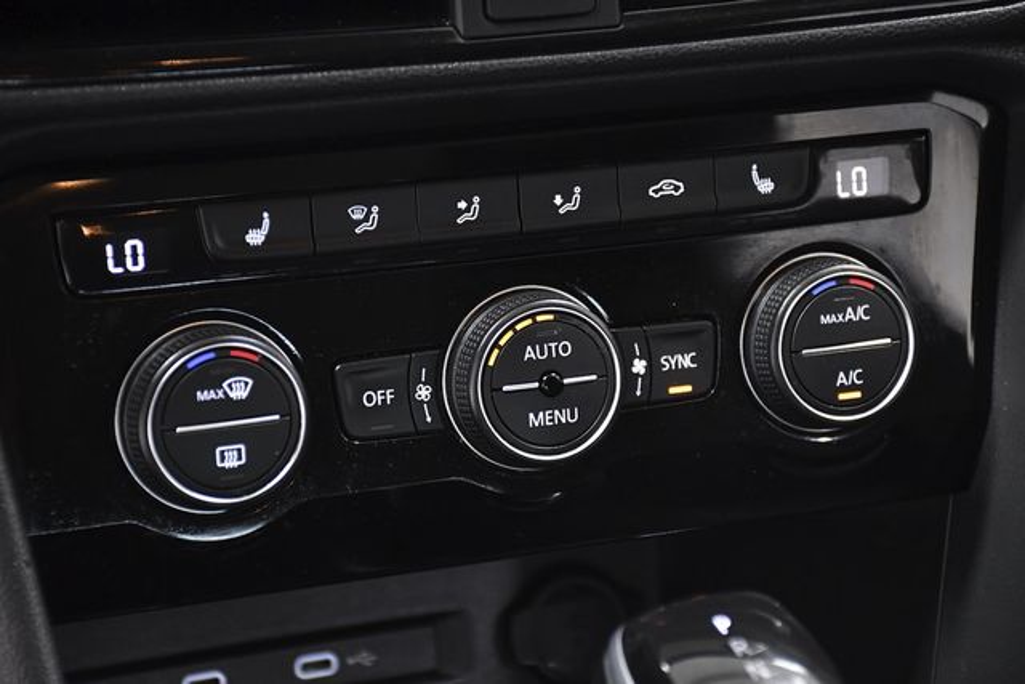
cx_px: 512
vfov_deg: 12.2
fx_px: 3189
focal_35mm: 112
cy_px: 342
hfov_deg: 18.3
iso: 2000
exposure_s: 1/50
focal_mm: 75
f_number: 5.6
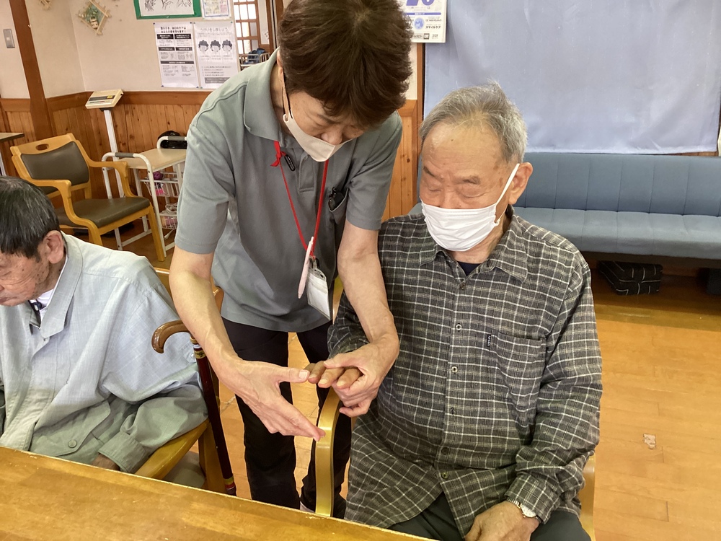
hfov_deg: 58.4
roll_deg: +2.1
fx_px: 646
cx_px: 360
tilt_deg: -20.4
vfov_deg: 45.4
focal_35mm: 31
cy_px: 270
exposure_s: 1/40
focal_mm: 3.3
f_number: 2.4
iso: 320
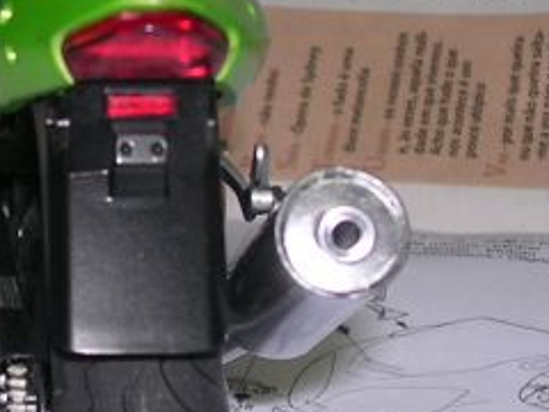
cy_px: 224
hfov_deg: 11.7
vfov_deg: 8.8
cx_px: 34
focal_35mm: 168
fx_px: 2664
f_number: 3.5
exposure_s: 1/60.1
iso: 100
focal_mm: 9.6
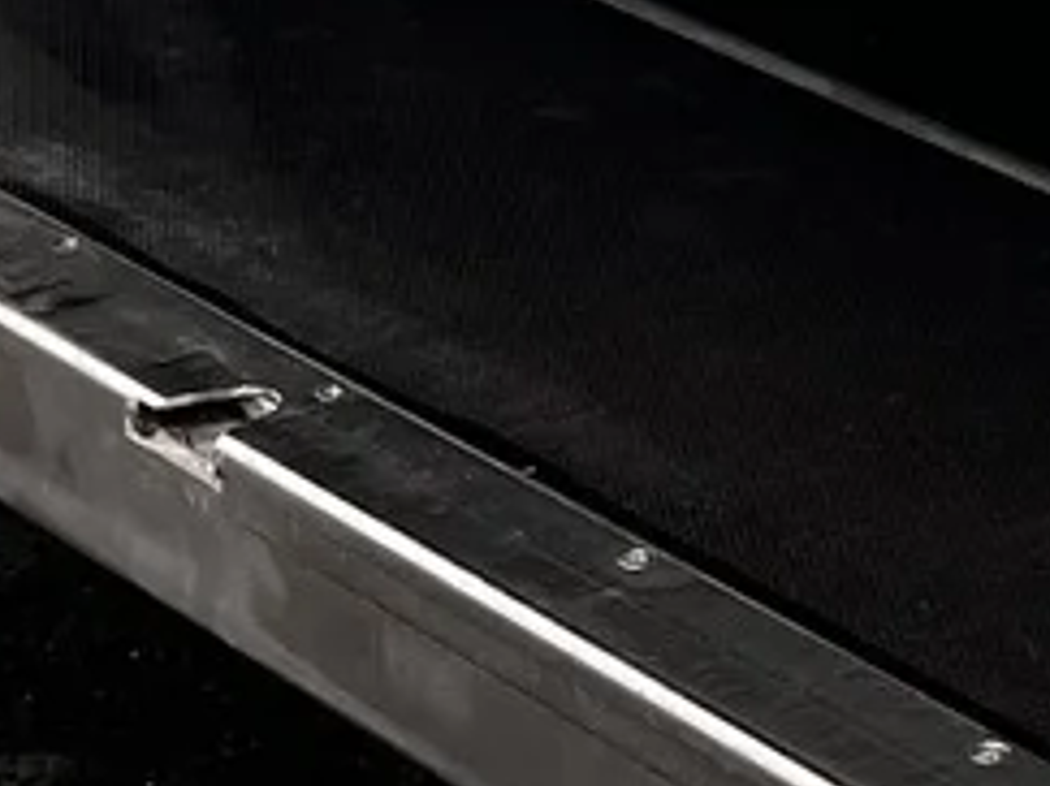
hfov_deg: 11.5
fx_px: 5184
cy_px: -1339
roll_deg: -1.1
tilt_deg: -1.3
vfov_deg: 7.8
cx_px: 990
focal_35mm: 171
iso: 50
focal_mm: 5.1
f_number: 1.6
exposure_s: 1/463
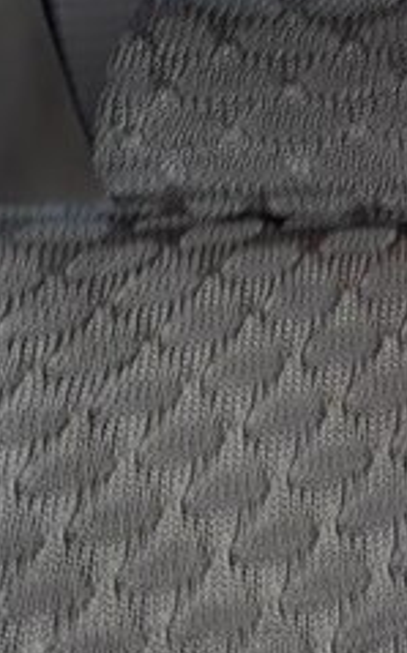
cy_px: 168
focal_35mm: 79
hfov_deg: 14.1
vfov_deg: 25.9
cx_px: 789
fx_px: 1405
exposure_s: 1/33
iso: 50
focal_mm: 3.6
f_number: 1.9
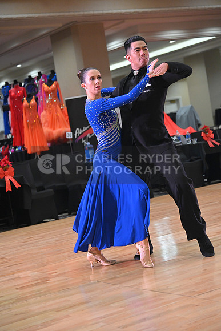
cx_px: 110
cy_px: 166
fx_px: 718
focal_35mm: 78
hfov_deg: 17.5
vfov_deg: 26.0
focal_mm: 78
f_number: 4.5
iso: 3200
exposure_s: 1/400
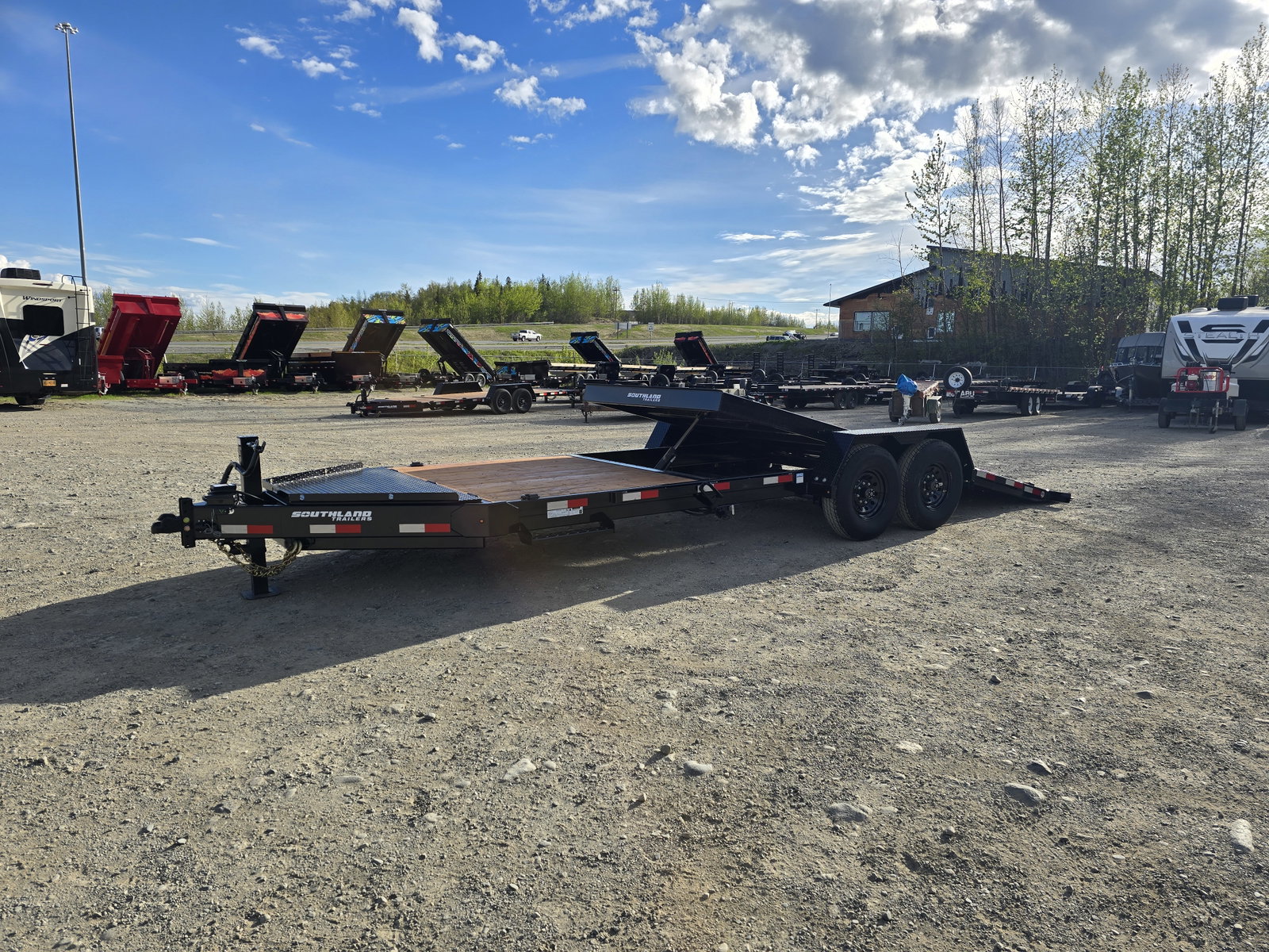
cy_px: 476
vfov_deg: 58.9
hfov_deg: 73.9
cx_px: 634
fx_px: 843
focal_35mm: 23
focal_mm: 6.3
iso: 12
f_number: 1.7
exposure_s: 1/803
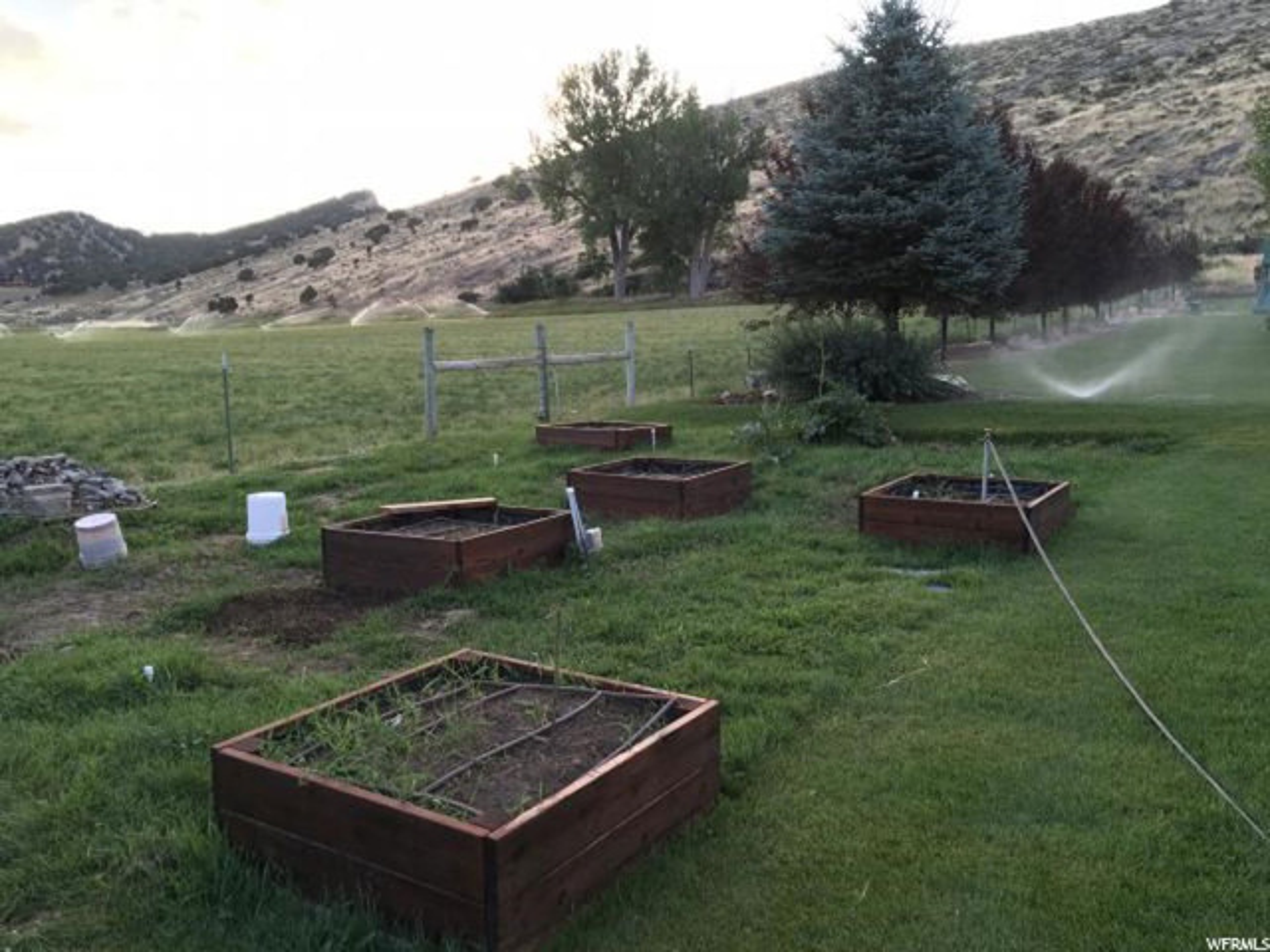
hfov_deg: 61.7
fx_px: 1064
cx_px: 635
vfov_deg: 48.2
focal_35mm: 29
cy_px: 476
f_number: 2.2
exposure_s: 1/60
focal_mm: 4.15
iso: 25
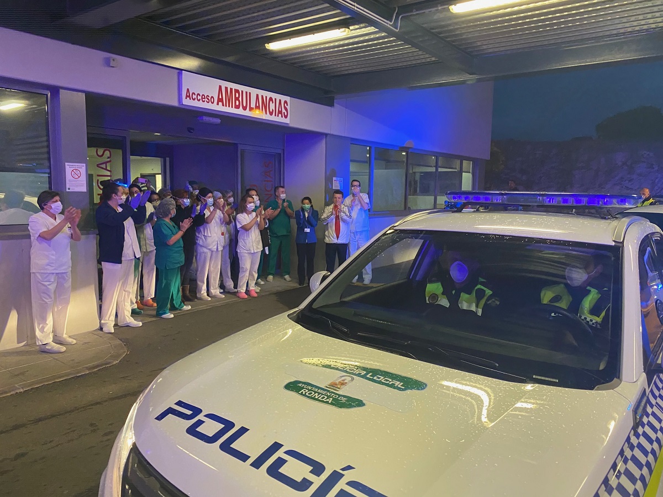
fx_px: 498
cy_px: 248
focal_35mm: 26
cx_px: 332
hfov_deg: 67.3
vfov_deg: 53.1
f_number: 1.8
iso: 200
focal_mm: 4.25
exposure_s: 1/50
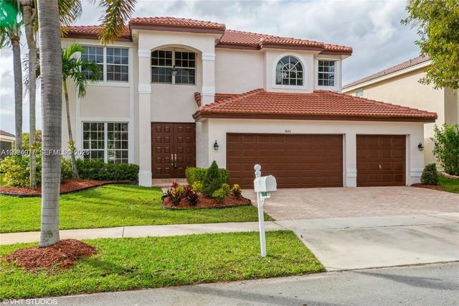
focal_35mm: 30
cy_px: 153
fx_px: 382
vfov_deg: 43.6
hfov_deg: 62.0
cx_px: 230
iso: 100
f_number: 7.1
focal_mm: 20
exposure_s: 1/200
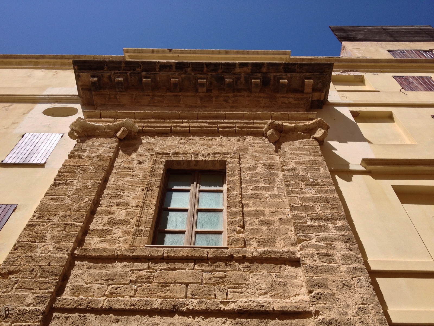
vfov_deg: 40.7
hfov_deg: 52.6
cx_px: 217
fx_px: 439
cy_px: 163
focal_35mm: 35
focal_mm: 4.28
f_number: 2.4
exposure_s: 1/1783
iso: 50
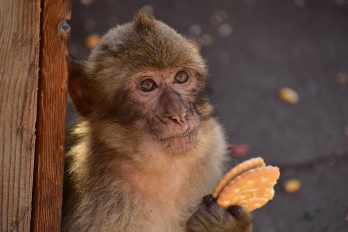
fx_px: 3335
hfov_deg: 6.0
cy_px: 116
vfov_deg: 4.0
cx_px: 174
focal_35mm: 345
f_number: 5.6
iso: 500
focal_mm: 230
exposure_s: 1/400
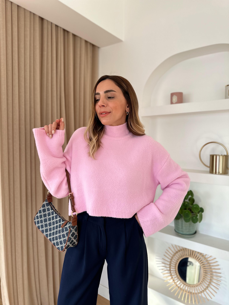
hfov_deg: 56.8
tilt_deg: -3.2
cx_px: 114
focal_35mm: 24
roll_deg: -2.2
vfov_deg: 71.6
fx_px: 212
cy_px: 152
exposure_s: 1/176
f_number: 1.78
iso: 64
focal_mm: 6.86
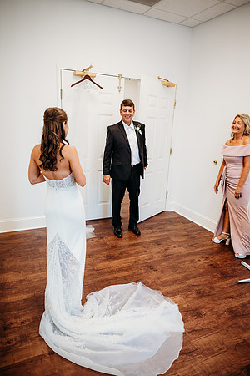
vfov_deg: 73.7
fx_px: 250
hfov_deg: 53.1
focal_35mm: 24
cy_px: 188
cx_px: 125
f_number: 2.5
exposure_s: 1/160
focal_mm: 24
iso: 320
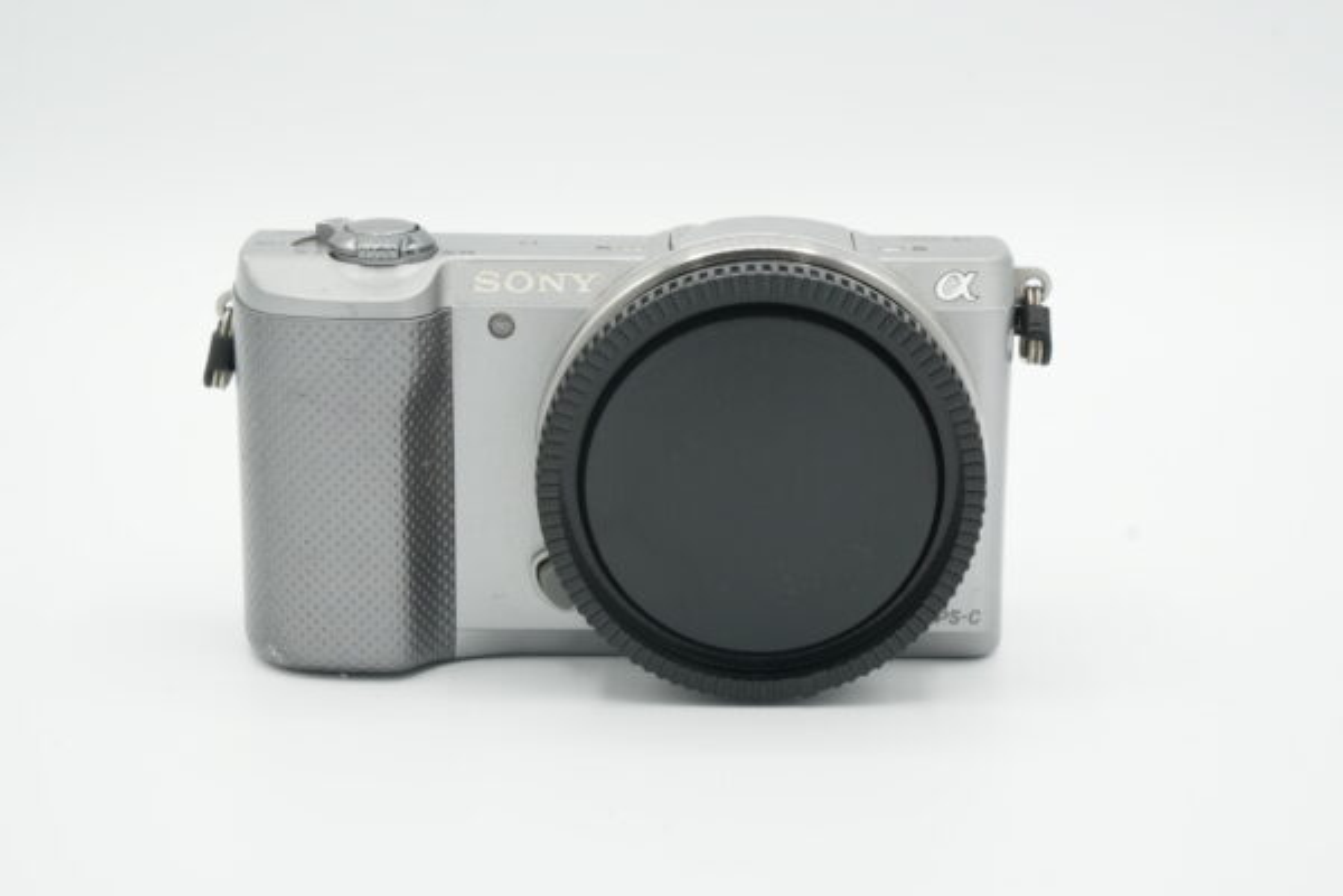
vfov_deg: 17.8
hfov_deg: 26.5
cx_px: 672
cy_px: 448
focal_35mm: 76
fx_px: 2854
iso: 400
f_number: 13
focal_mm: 51
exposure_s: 1/100
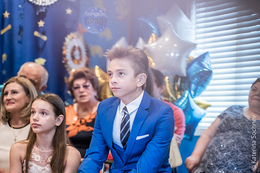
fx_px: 722
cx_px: 130
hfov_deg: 20.4
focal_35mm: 100
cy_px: 86
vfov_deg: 13.7
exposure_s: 1/80
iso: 1600
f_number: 3.2
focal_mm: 100
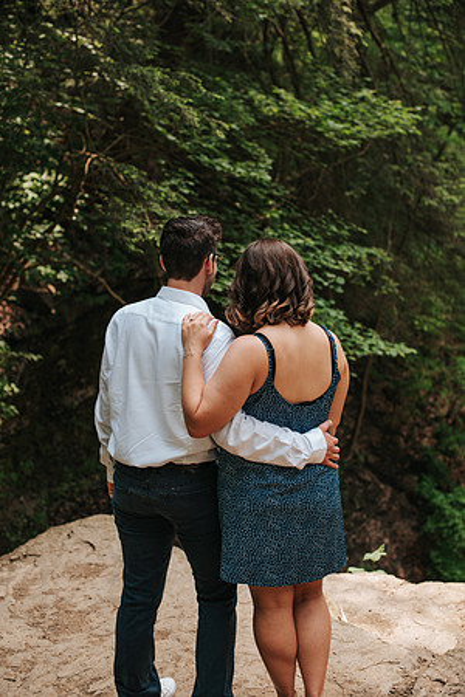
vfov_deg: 39.6
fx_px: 969
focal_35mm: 50
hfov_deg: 27.0
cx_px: 232
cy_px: 348
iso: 360
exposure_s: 1/640
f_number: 3.5
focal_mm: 50
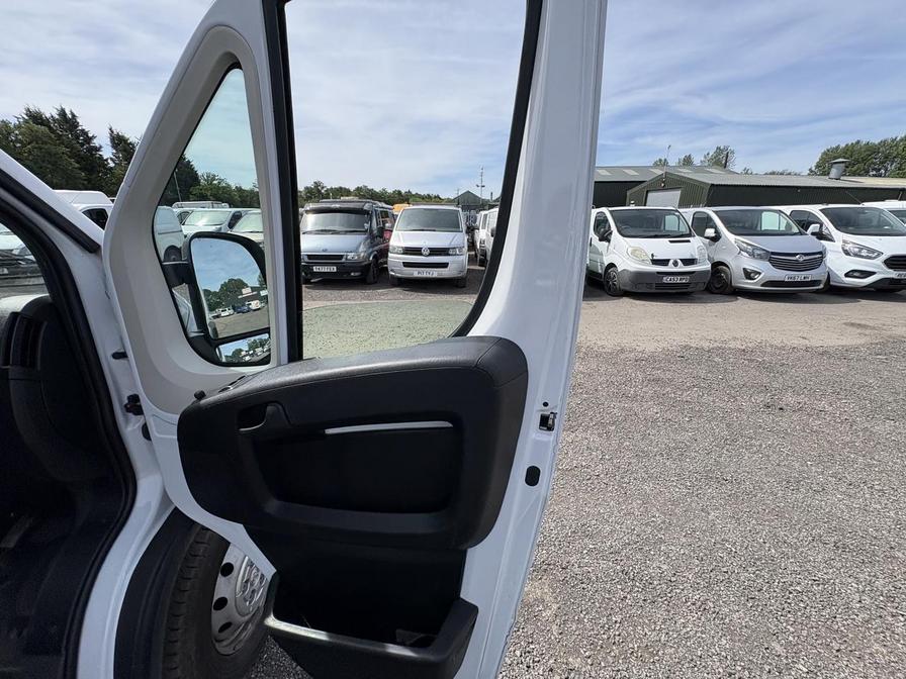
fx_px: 366
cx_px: 453
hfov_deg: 102.1
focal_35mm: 14
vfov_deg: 85.7
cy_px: 340
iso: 40
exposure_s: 1/1160
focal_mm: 2.22
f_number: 2.2
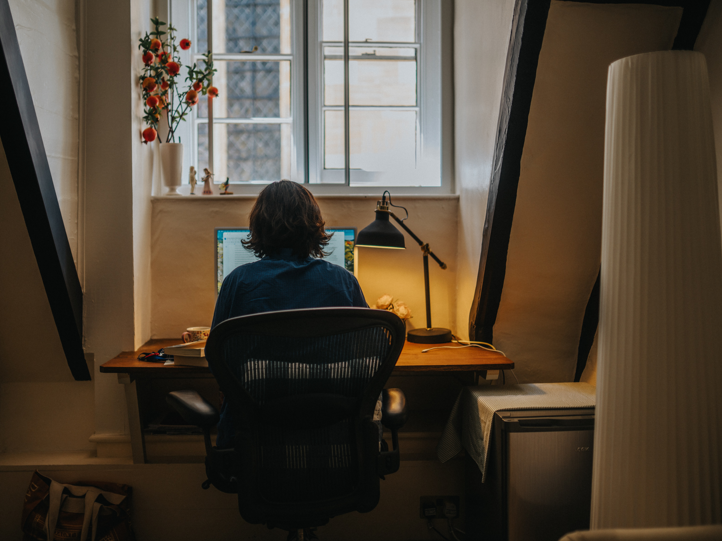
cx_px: 325
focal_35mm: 38
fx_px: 793
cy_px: 271
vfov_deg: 37.7
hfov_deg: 48.9
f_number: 1.4
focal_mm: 35
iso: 125
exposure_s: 1/125
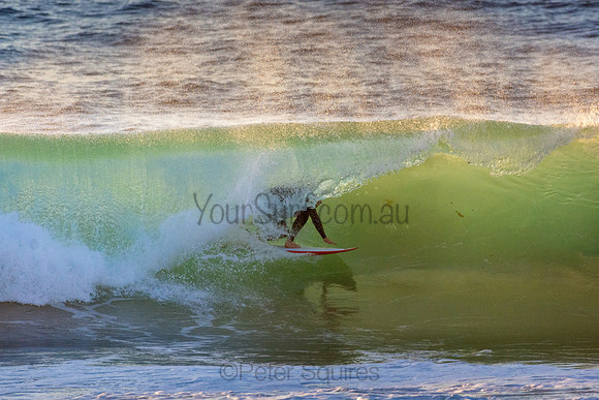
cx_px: 300
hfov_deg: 2.7
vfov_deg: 1.8
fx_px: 12482
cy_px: 200
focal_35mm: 750
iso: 1100
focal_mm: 500
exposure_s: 1/2000
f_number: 5.6
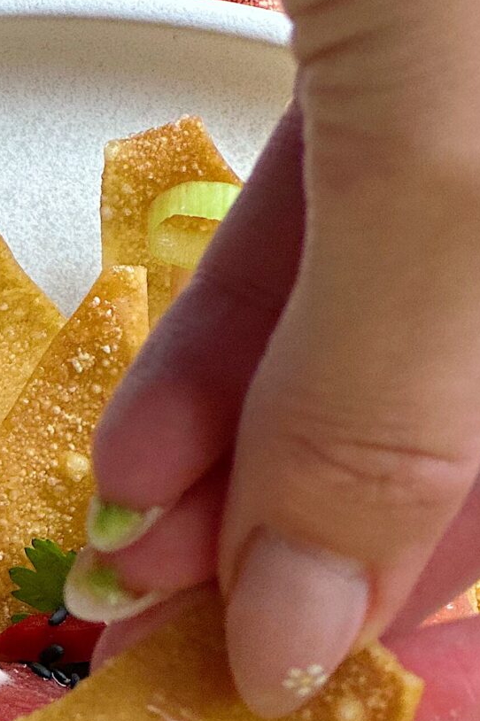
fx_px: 5044
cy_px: 959
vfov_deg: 8.1
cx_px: 80
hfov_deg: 5.4
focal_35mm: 252
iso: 125
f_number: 2.8
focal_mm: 9
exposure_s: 1/33
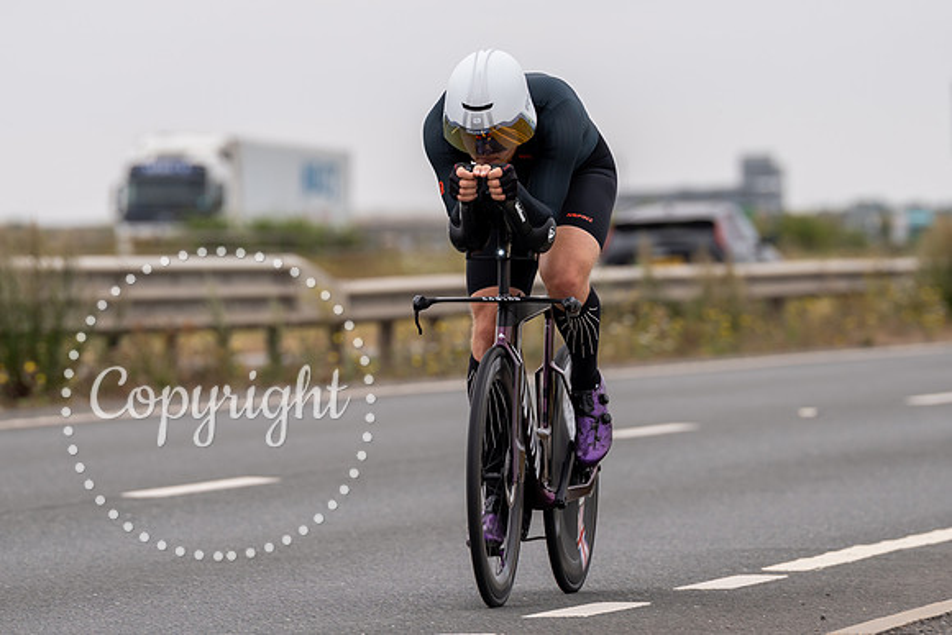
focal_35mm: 330
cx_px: 519
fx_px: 8716
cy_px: 240
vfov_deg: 4.2
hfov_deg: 6.3
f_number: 4
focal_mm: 200
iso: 100
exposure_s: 1/320
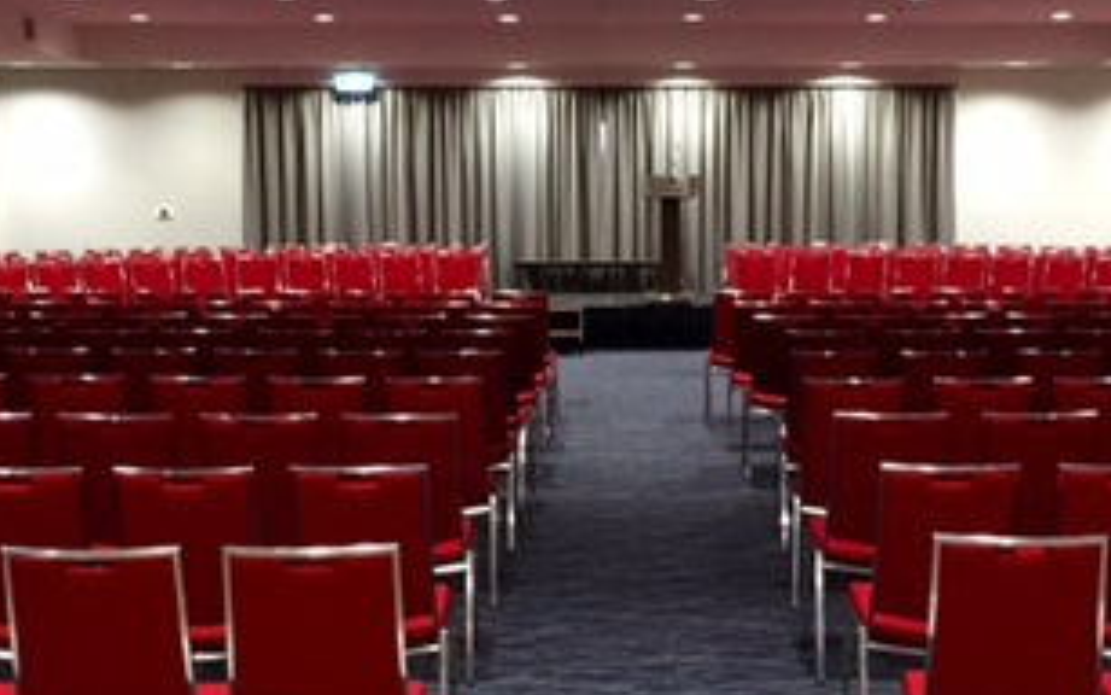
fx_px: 1938
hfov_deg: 32.0
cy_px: 395
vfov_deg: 20.3
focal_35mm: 64
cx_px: 593
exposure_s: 1/33
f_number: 2.2
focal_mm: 4.15
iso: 160
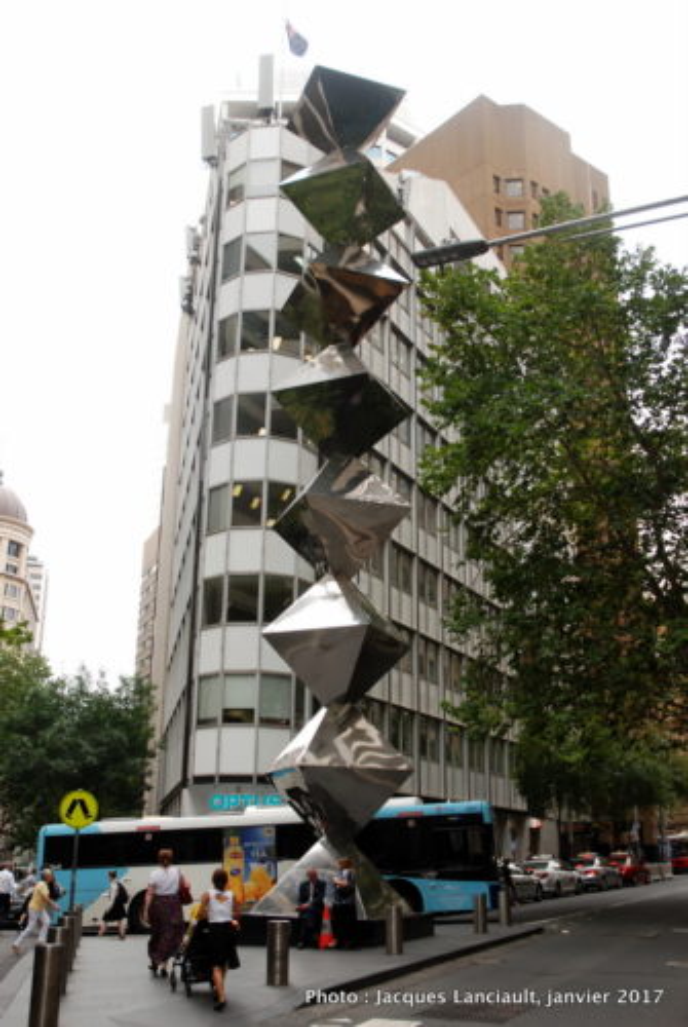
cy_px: 514
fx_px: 943
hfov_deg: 40.1
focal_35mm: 33
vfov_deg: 57.2
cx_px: 344
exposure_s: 1/125
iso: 200
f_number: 5.6
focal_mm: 22
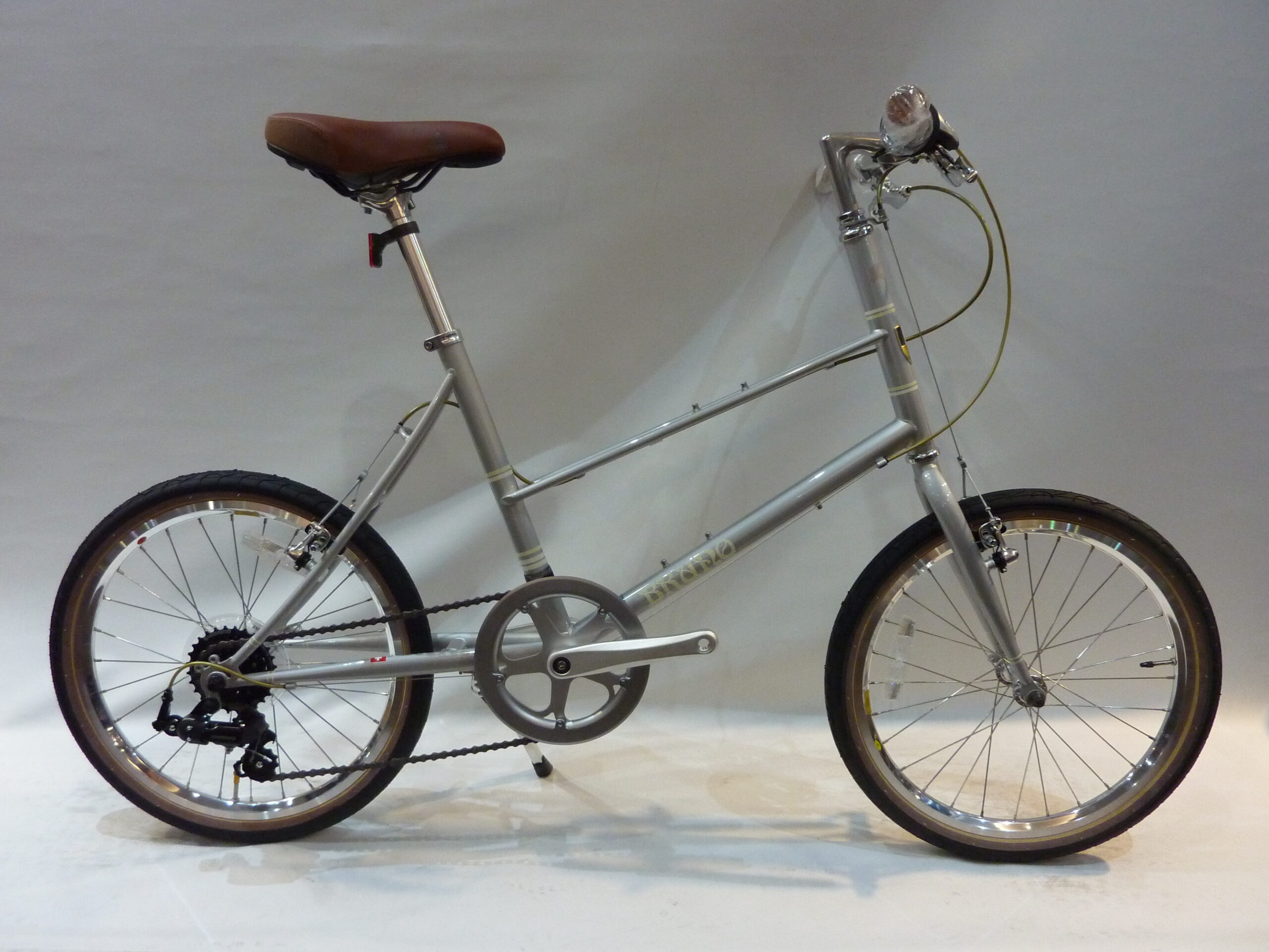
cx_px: 634
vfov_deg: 54.9
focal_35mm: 25
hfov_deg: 69.4
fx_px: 916
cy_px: 476
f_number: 3.3
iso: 320
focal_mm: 4.1
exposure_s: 1/30
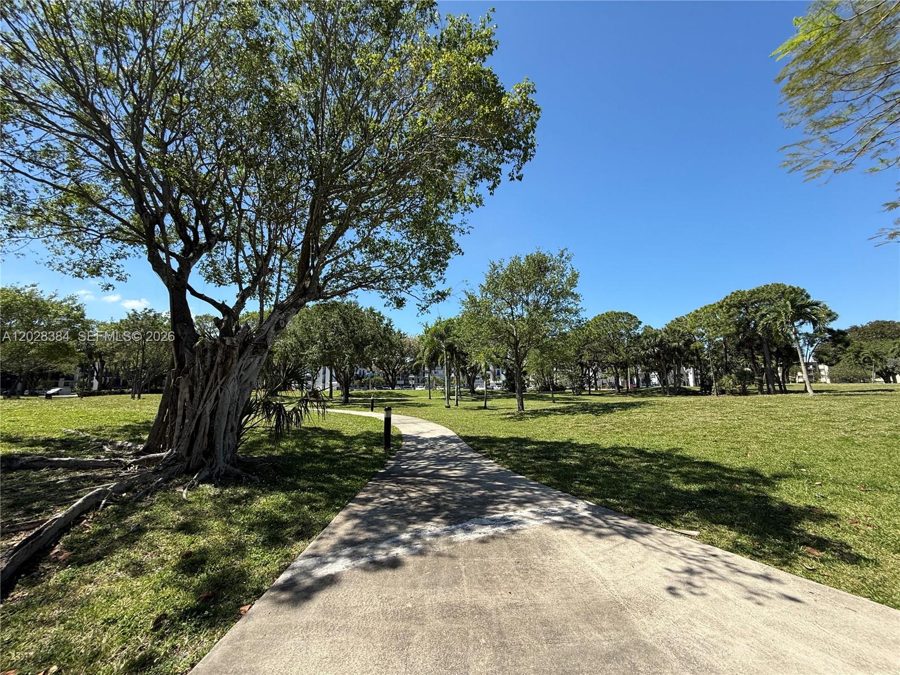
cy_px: 338
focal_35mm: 14
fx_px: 364
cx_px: 450
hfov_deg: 102.1
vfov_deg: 85.7
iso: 50
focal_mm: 2.22
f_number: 2.2
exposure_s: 1/1167
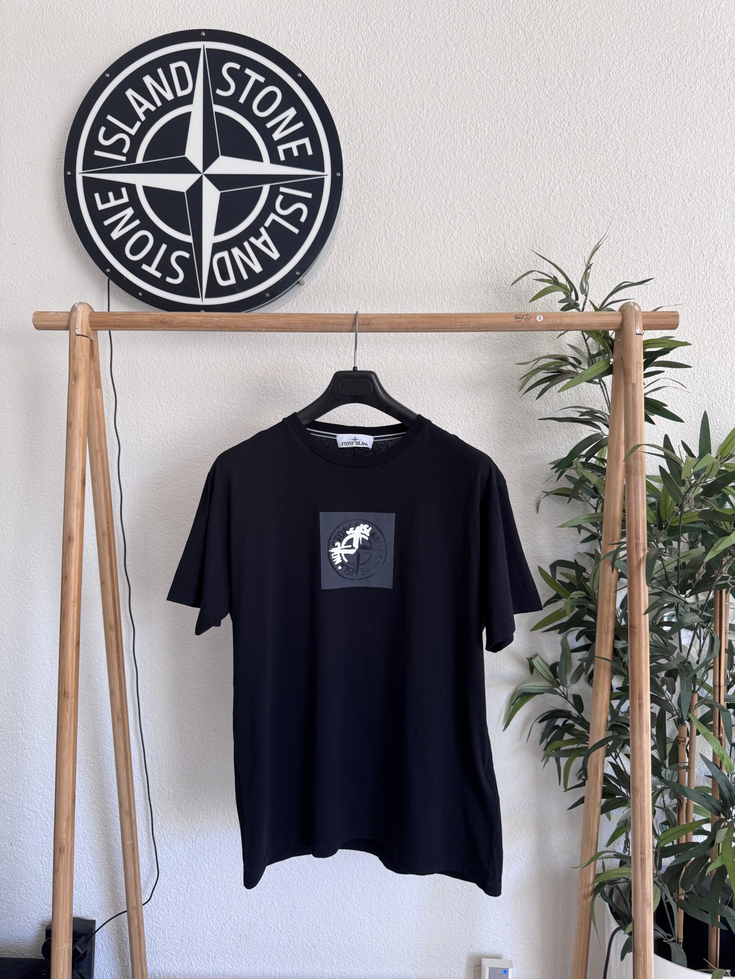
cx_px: 368
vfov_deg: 71.6
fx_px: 679
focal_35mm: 24
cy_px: 490
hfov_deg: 56.8
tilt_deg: -4.0
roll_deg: +0.1
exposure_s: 1/100
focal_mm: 6.76
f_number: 1.78
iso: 125
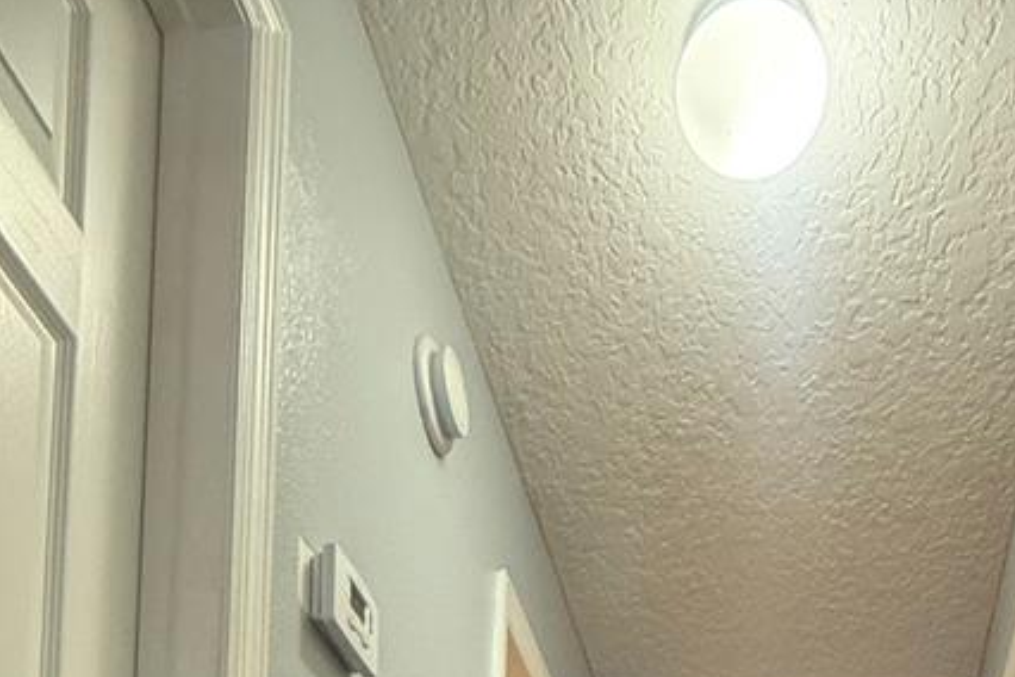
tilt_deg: +4.3
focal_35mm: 41
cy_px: 1299
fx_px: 1156
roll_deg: -0.7
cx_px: 648
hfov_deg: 46.9
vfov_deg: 20.0
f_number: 2.2
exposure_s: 1/60
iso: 500
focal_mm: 2.22
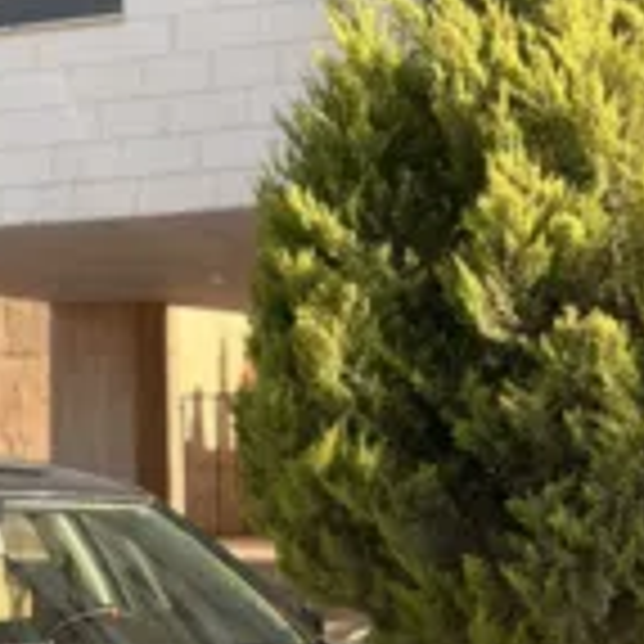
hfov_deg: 14.5
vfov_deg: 14.6
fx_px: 2505
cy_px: 428
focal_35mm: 119
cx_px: 50
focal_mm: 6.76
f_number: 1.78
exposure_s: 1/1377
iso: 80
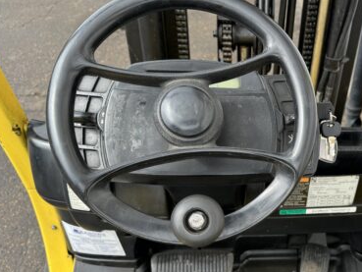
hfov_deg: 45.7
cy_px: 189
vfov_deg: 36.3
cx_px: 284
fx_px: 408
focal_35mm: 39
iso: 80
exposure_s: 1/1010
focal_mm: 6.76
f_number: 1.78
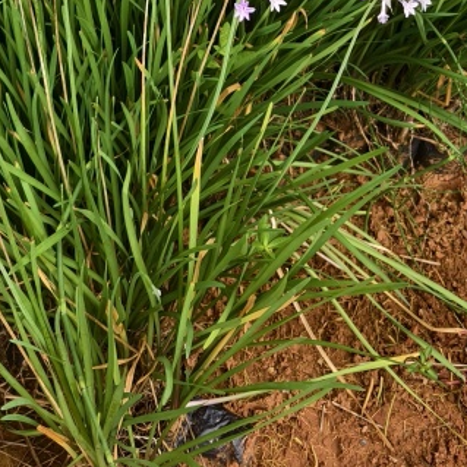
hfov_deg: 25.3
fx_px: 1038
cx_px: 208
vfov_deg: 22.1
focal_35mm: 68
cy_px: -179
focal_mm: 8.67
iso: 50
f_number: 1.75
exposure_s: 1/363
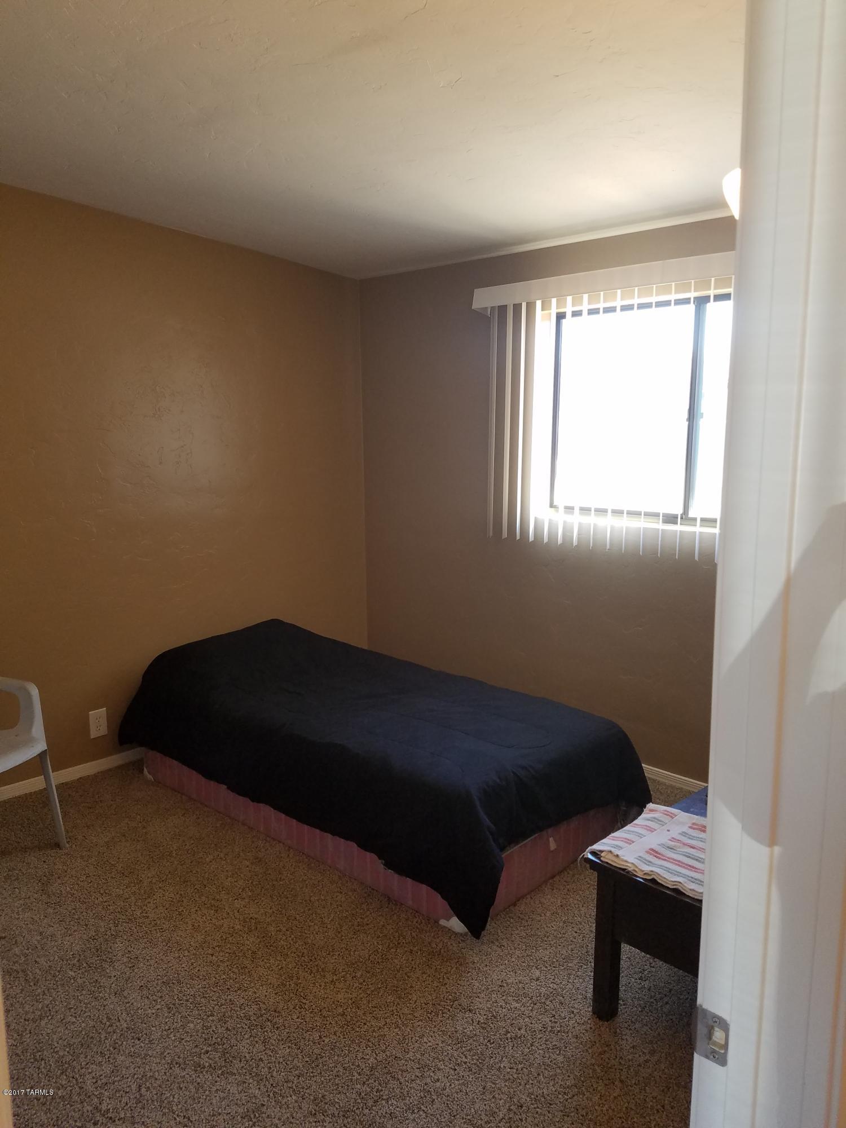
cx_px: 423
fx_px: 847
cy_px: 564
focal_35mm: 26
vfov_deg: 67.3
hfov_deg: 53.1
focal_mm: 4.2
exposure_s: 1/60
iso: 125
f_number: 1.7
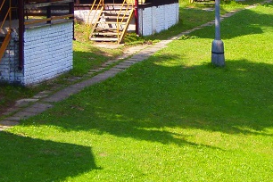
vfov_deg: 9.4
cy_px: -67
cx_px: 182
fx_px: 1084
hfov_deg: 14.3
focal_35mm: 143
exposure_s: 1/250
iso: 64
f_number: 3.8
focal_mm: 9.1
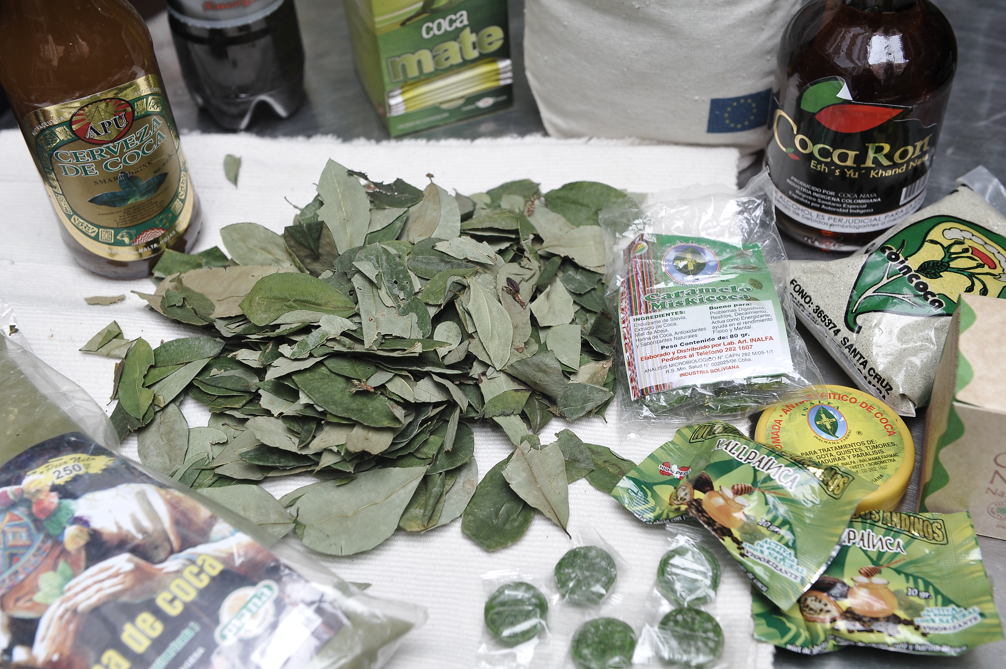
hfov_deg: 41.1
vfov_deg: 28.0
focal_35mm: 48
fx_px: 1340
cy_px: 334
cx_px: 503
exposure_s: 1/125
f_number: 6.3
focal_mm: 48
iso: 400
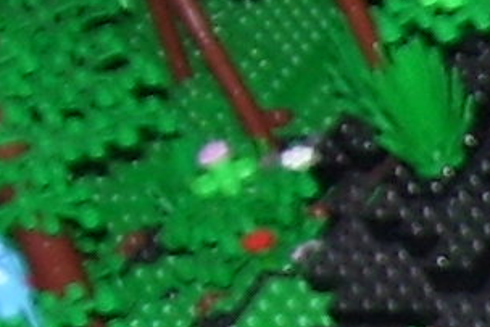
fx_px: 3867
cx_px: 1636
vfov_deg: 4.7
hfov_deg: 6.4
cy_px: 828
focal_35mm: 284
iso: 80
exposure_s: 1/60
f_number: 2.7
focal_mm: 6
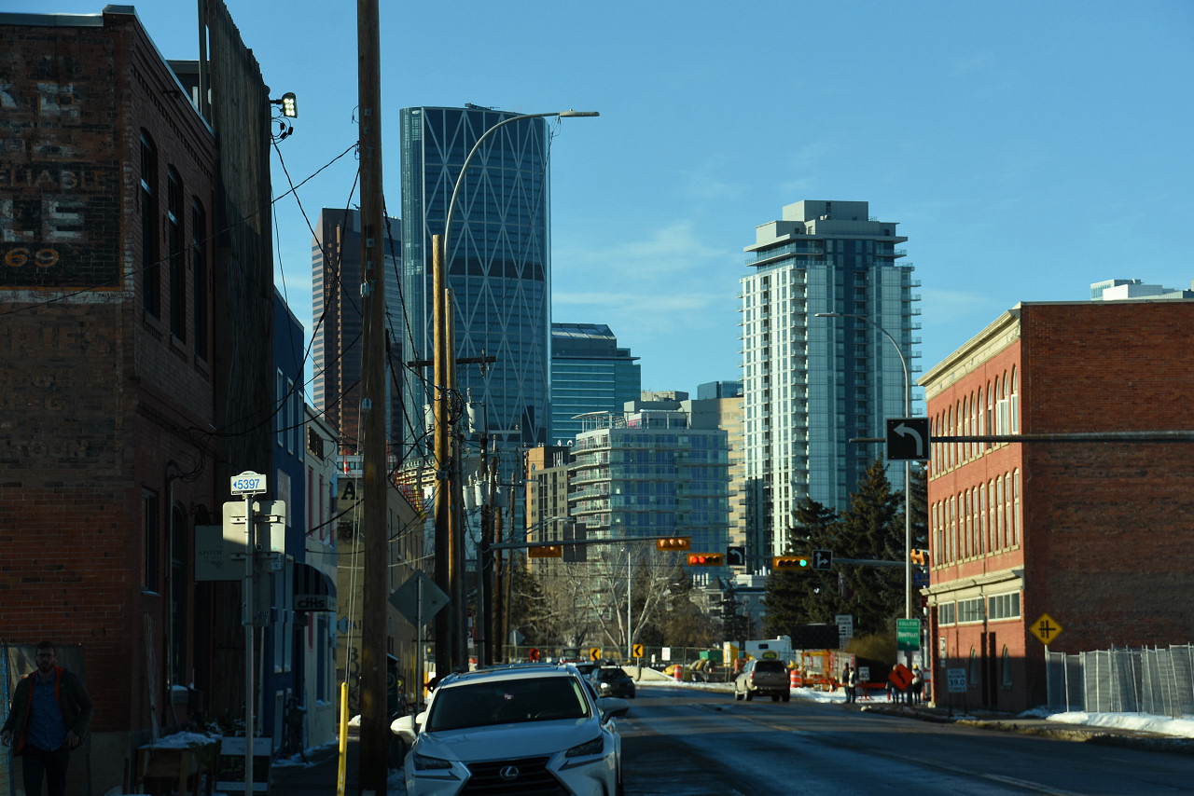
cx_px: 597
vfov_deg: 11.7
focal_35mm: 117
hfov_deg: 17.5
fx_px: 3881
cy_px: 398
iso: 200
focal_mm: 78
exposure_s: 1/640
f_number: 9
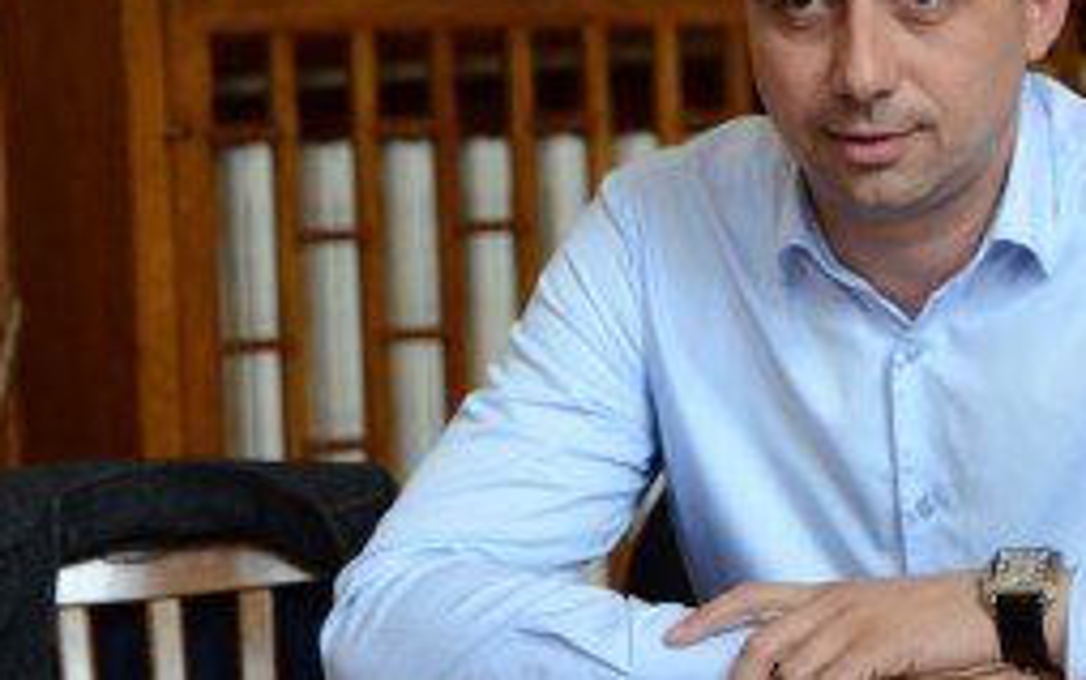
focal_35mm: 149
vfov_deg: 8.8
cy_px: 130
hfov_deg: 14.0
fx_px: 4412
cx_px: 817
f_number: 5.3
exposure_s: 1/100
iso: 1600
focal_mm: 62
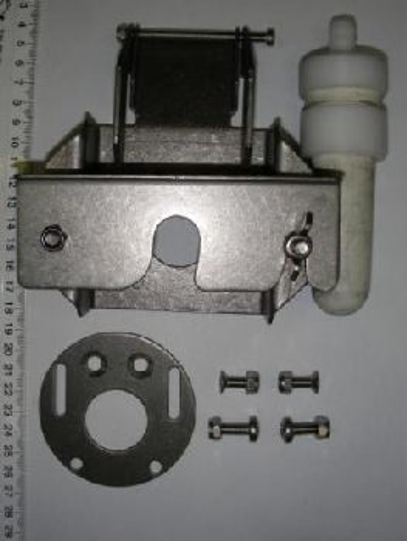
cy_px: 270
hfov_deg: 37.8
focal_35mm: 38
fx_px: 595
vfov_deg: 48.9
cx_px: 204
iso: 50
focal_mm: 6.3
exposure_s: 1/60.1
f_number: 6.8
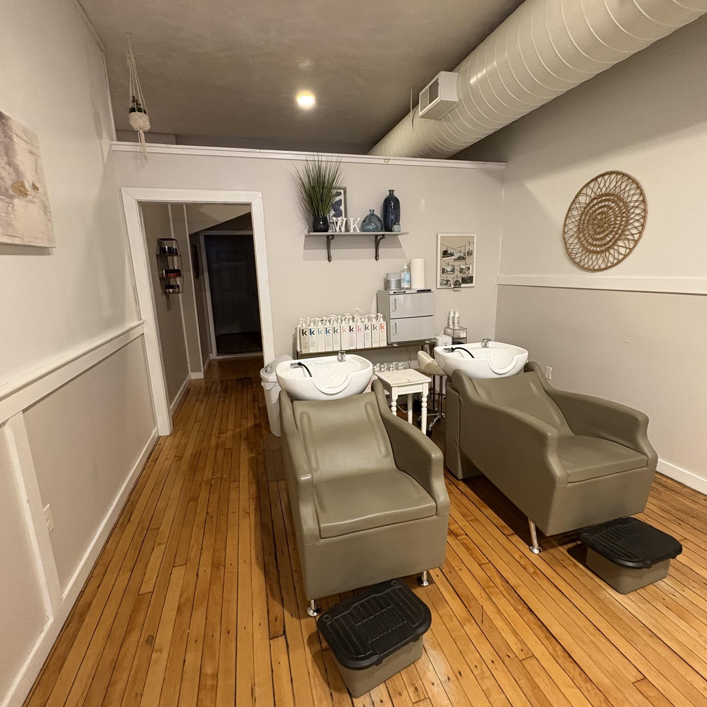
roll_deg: +1.8
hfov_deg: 84.0
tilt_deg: -9.5
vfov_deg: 84.0
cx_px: 362
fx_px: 393
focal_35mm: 17
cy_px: 353
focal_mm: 2.22
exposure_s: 1/60
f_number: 2.2
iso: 320
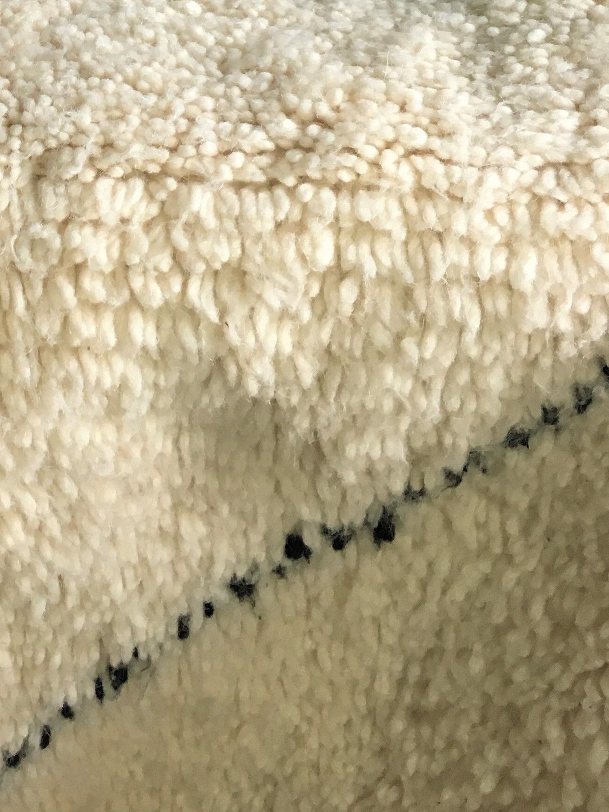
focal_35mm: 67
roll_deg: +2.9
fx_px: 1571
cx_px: -84
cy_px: -81
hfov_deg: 20.7
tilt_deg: -32.3
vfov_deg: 26.7
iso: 80
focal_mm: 4.15
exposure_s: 1/33
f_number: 2.2
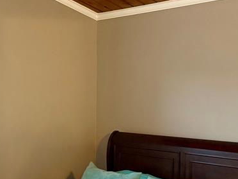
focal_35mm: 66
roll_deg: -1.2
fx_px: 454
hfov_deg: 29.2
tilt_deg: -2.1
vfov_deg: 22.2
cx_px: 83
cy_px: 112
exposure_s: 1/40
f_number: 1.78
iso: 640
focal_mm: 6.76
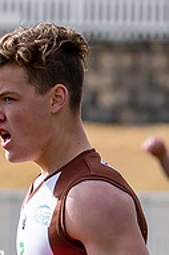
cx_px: 12
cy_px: 298
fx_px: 12450
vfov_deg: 1.2
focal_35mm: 1765
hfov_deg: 0.8
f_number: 4
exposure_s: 1/1000
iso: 110
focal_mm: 140
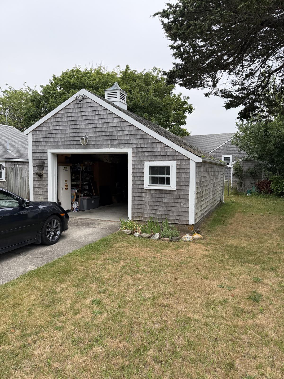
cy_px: 190
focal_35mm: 24
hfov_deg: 56.8
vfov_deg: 71.6
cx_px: 142
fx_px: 263
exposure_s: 1/695
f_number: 1.78
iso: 100
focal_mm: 6.76
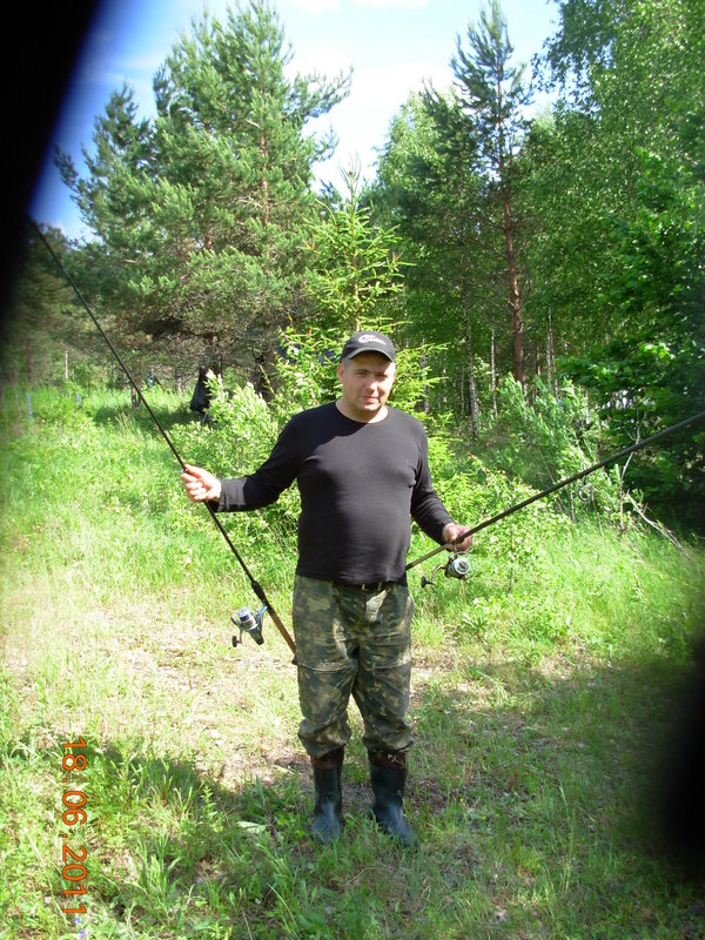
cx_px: 352
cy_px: 470
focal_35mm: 38
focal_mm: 6.3
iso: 50
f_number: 2.9
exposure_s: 1/222
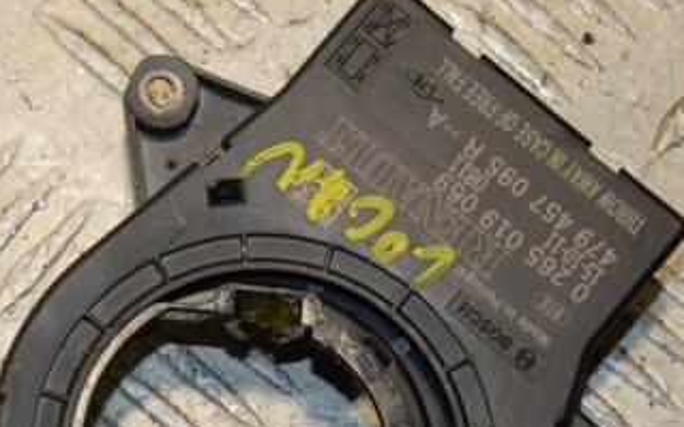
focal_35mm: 190
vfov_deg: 6.9
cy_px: 388
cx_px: 247
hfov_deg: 11.0
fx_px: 3540
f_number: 10
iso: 800
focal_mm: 66
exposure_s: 1/200
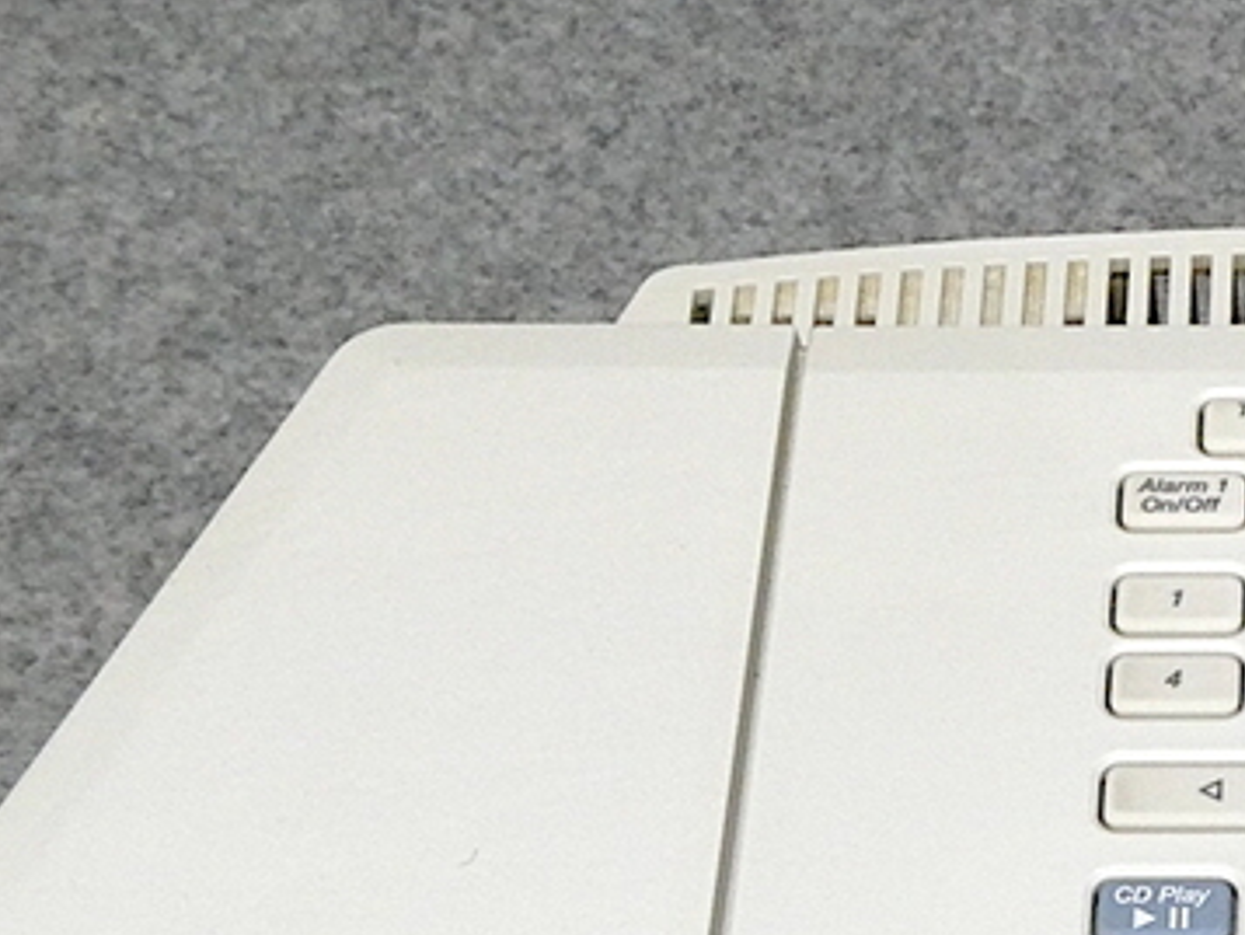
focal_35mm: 94
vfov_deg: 15.5
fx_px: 3382
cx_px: 1325
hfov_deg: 20.0
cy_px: 911
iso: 400
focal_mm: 6.3
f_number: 7.1
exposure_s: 1/13
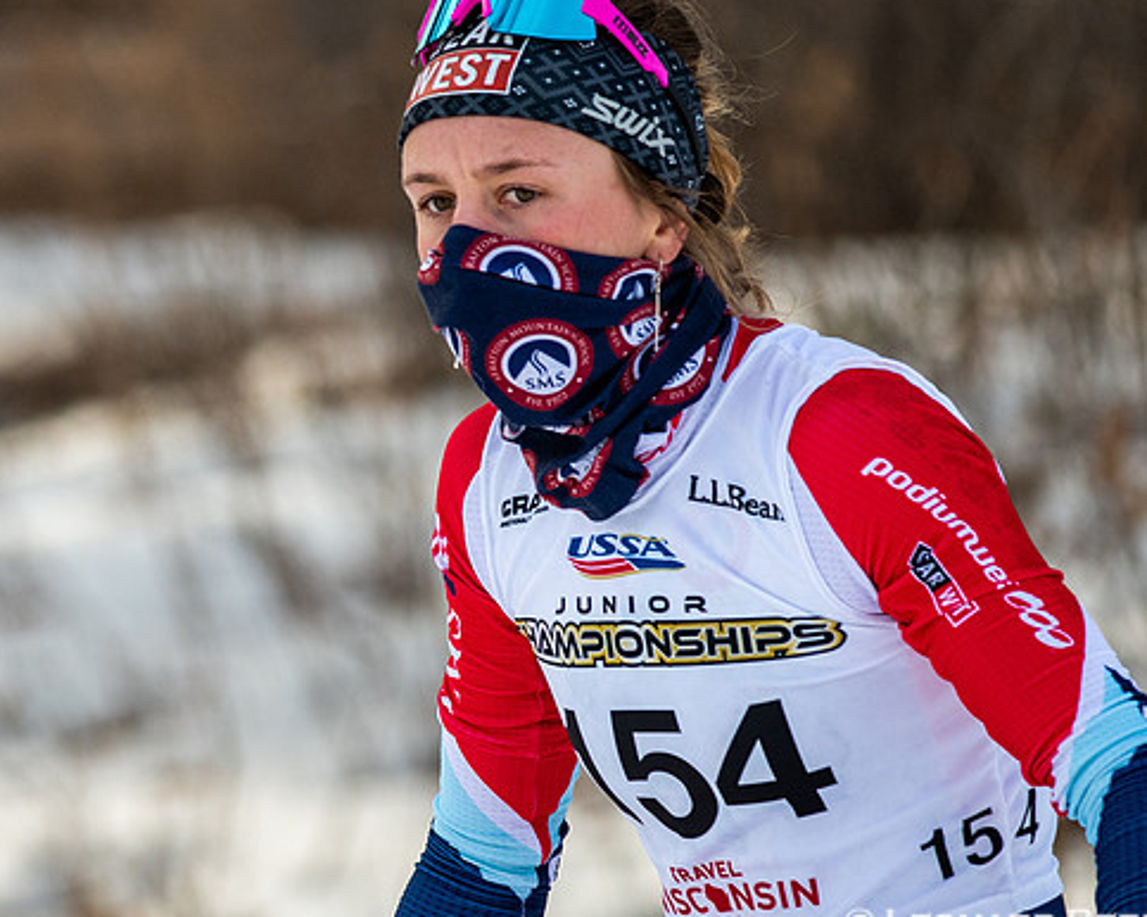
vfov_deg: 2.0
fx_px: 26196
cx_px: 253
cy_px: 606
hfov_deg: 2.5
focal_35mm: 772
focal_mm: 300
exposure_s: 1/2000
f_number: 4
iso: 400
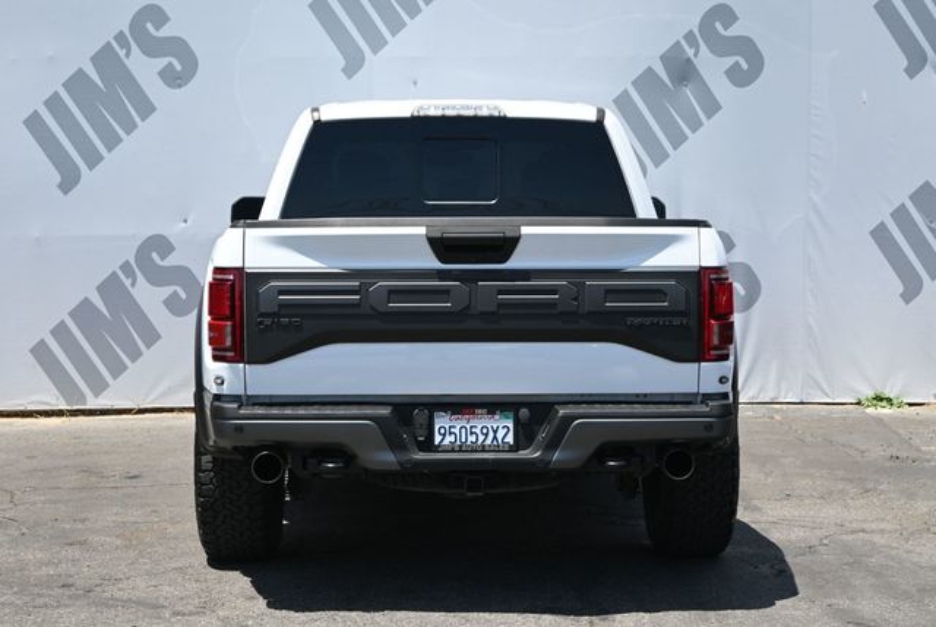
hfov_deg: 31.8
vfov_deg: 21.6
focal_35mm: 63
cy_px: 314
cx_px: 468
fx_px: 1641
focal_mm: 42
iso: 160
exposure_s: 1/250
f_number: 5.6
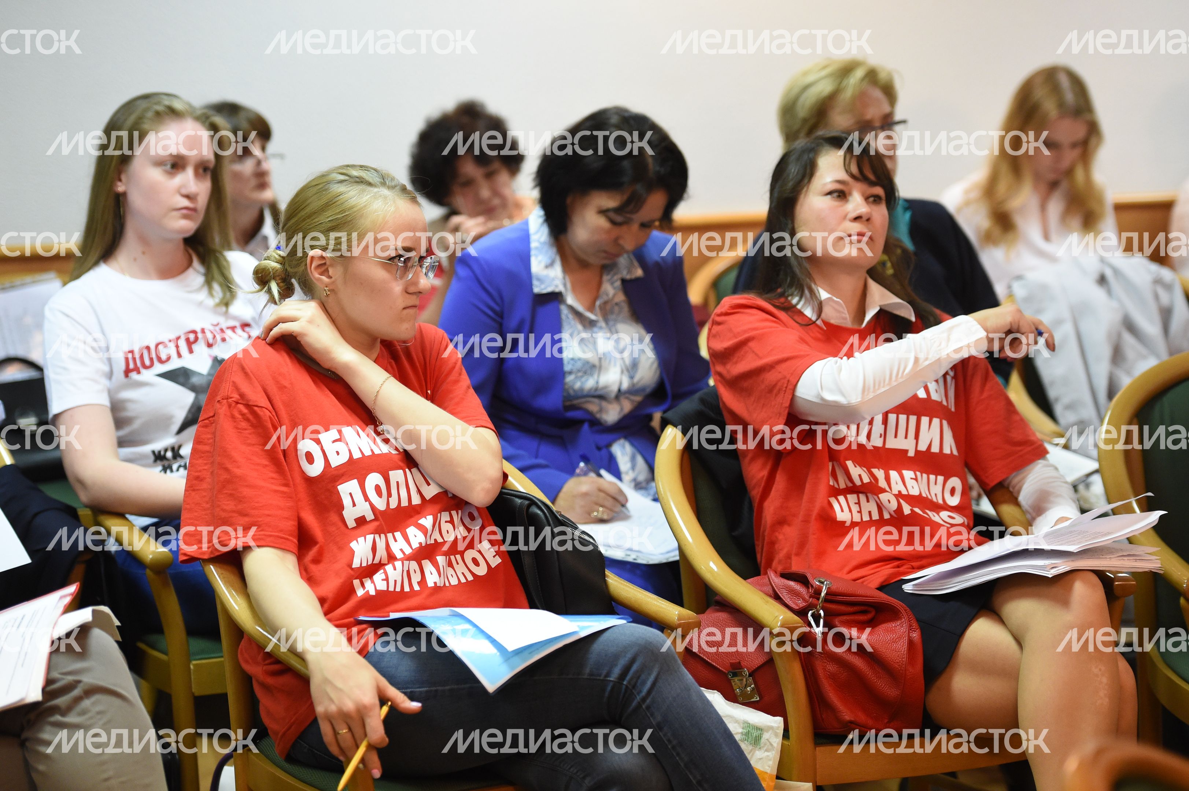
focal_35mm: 92
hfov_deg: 22.2
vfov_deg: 14.8
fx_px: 3037
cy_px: 396
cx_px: 594
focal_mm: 92
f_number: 3.2
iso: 4000
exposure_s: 1/320
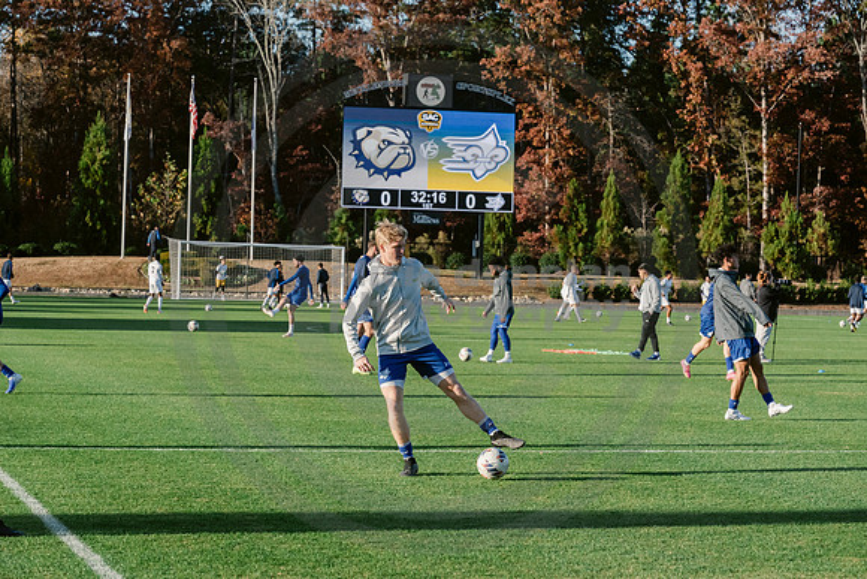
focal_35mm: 105
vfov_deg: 13.0
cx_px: 434
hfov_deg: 19.5
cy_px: 290
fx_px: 2529
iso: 1250
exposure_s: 1/2000
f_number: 9
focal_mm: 105
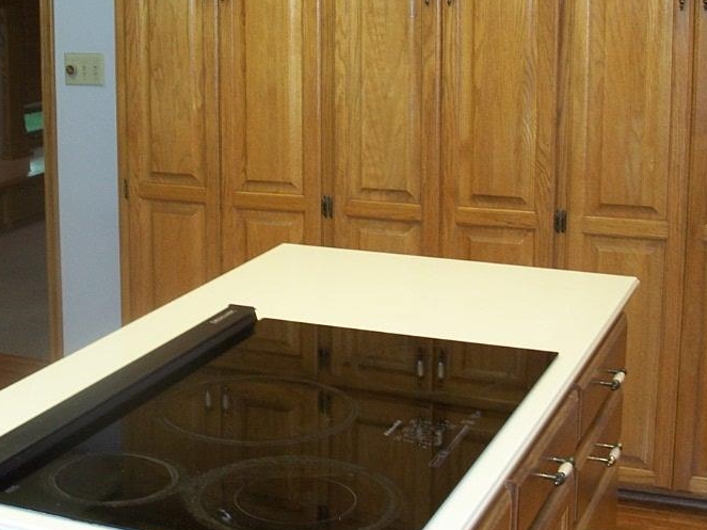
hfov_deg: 28.7
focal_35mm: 67
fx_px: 1368
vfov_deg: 21.8
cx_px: 207
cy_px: 163
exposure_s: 1/60
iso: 125
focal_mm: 7.8
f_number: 2.8
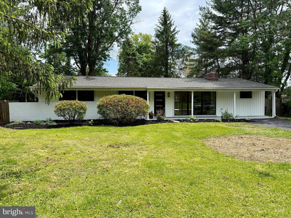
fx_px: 202
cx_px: 146
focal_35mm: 24
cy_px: 109
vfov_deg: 56.8
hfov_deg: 71.6
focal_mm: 6.76
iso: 100
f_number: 1.78
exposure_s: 1/3145
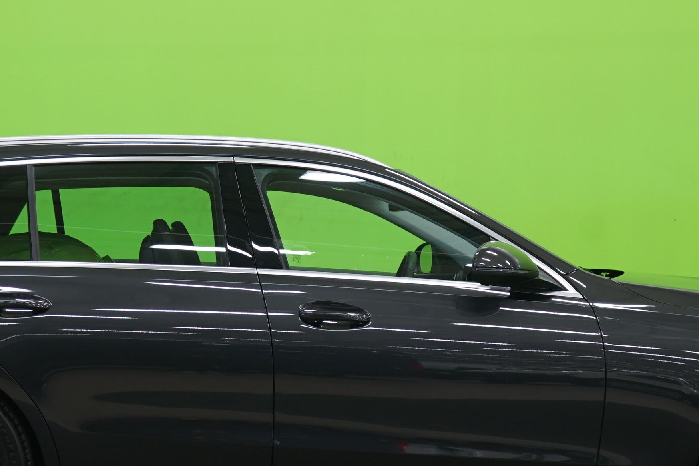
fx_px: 1922
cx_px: 311
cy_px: 220
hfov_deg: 20.6
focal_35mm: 99
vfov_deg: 13.8
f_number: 5
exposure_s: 1/8
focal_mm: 44
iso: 400
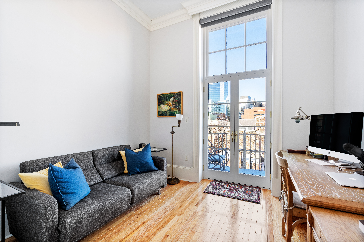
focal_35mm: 16
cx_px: 182
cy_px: 121
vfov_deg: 73.7
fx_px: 162
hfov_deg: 96.7
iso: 800
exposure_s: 1/6
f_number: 11
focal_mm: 16
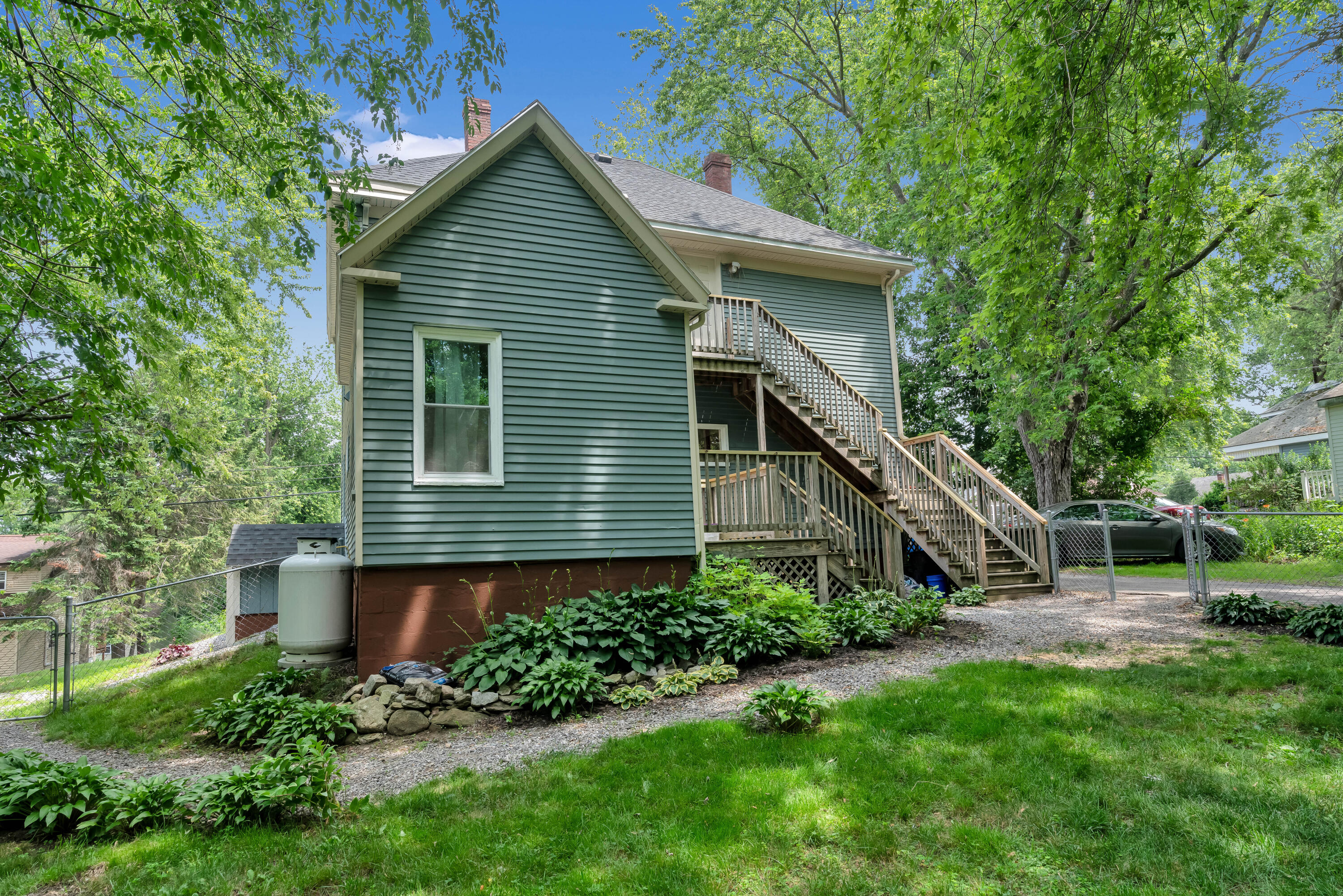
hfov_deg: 84.0
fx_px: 746
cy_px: 448
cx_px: 672
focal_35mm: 20
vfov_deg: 61.9
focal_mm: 20
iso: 800
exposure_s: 1/200
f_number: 8
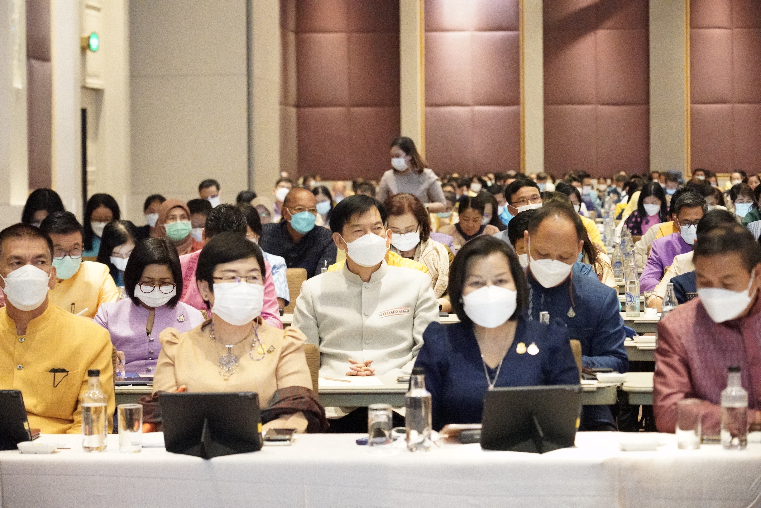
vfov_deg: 13.0
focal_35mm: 105
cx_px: 380
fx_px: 2220
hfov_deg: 19.5
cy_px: 254
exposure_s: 1/250
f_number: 5
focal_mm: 105
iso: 51200
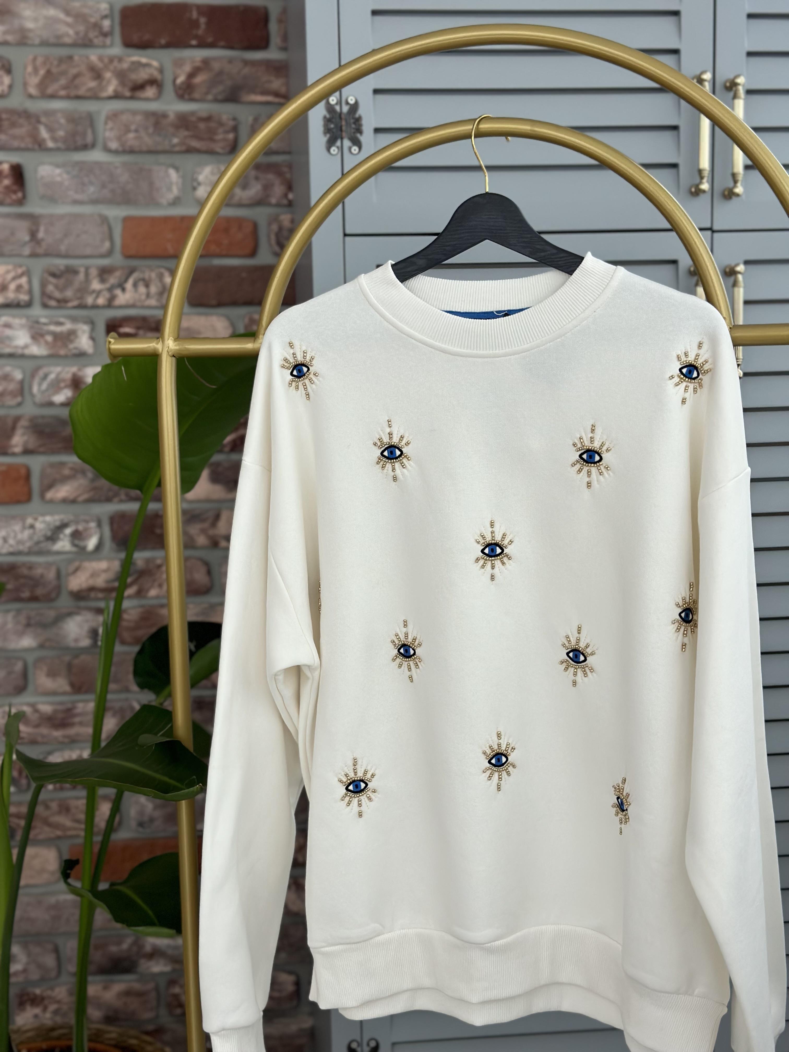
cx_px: 394
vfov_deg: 39.7
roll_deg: +1.3
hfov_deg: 30.3
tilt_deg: -6.7
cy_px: 526
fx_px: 1459
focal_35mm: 48
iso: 80
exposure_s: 1/1541
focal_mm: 6.86
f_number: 1.78
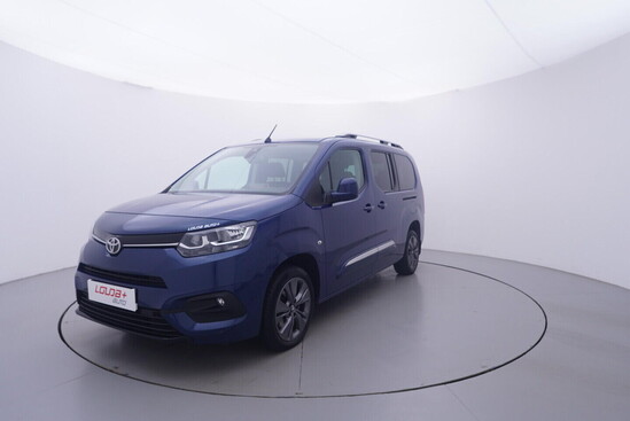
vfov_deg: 56.2
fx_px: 394
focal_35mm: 22
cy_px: 210
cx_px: 315
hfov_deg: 77.3
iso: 200
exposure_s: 1/80
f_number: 5
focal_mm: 15
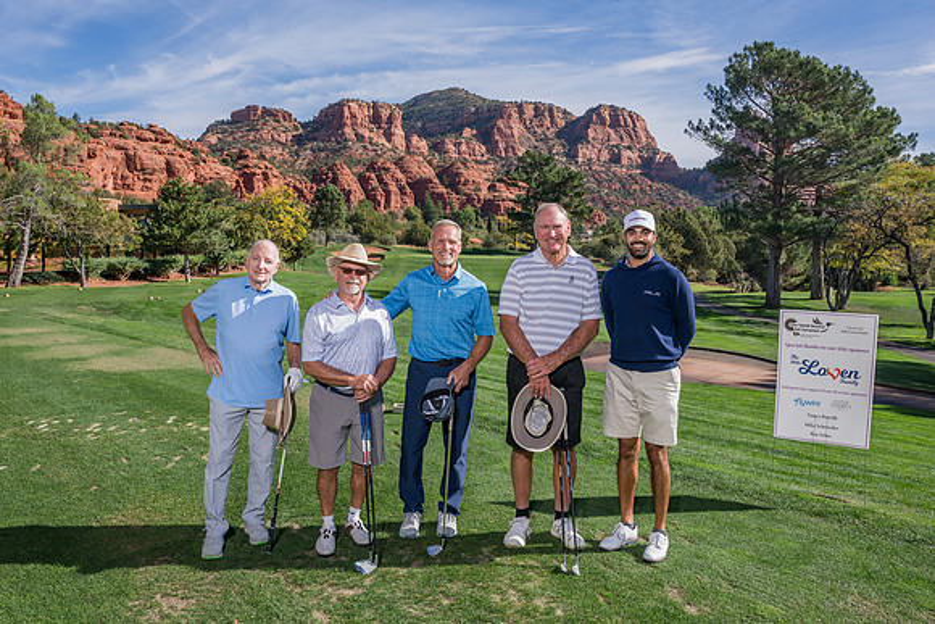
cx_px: 428
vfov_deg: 45.9
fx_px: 737
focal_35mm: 28
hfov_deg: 64.7
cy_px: 295
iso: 250
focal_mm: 24
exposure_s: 1/1600
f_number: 4.5
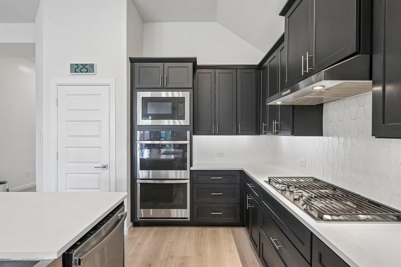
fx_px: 189
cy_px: 134
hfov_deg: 93.3
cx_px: 200
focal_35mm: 17
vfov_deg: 70.4
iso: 400
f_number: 8
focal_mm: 17
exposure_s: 1/20
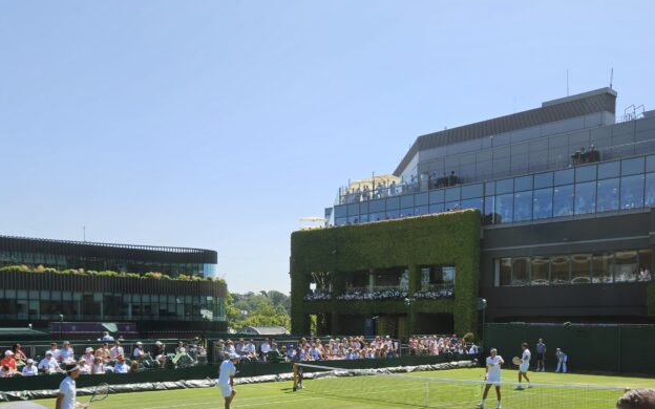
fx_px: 714
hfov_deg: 49.2
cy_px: 347
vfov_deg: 30.9
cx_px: 362
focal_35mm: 40
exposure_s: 1/1517
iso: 25
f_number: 1.8
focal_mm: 5.4
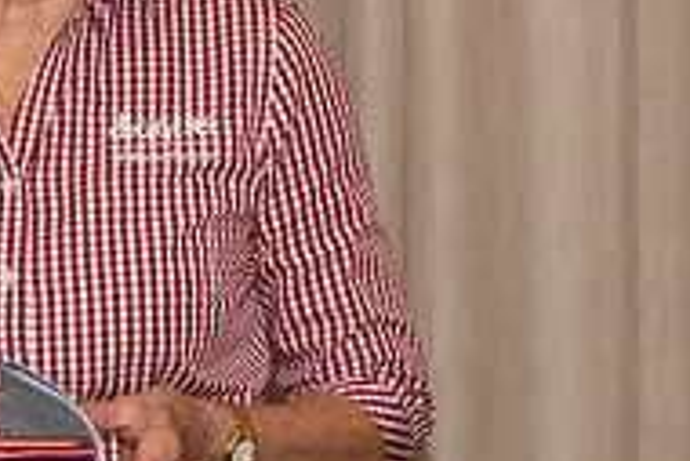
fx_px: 6023
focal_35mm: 314
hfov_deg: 6.5
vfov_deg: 4.4
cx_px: 16
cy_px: -205
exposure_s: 1/60
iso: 800
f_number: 5.6
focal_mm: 92
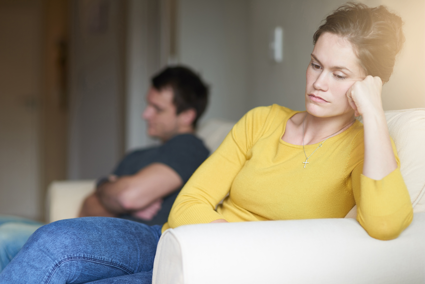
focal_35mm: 85
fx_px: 1004
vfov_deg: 16.1
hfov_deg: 23.9
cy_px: 142
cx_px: 212
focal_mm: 85
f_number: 2
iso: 100
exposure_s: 1/200
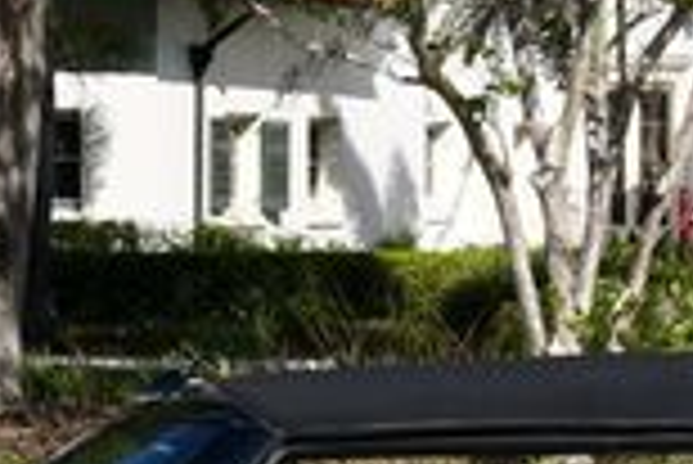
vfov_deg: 6.4
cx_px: 302
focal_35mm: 216
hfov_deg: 9.5
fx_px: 4162
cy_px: 482
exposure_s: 1/250
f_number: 8
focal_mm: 26
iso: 110
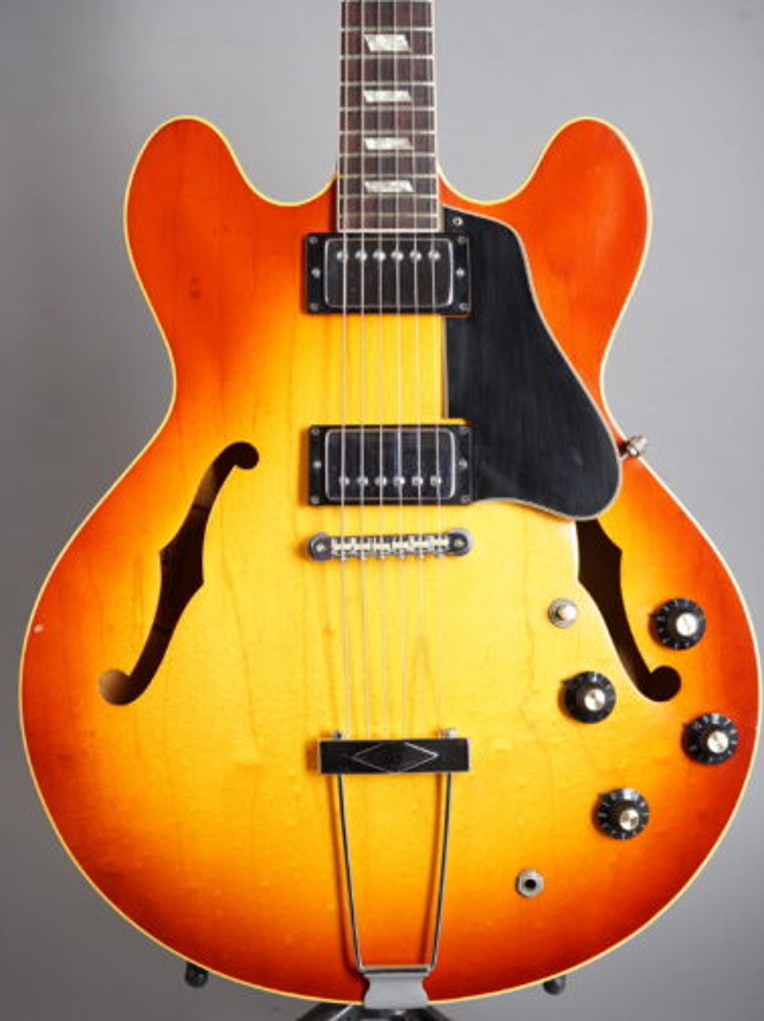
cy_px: 465
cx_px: 385
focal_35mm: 68
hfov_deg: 21.6
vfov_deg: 28.6
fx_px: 2004
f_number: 8
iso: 160
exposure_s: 1/125
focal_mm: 62
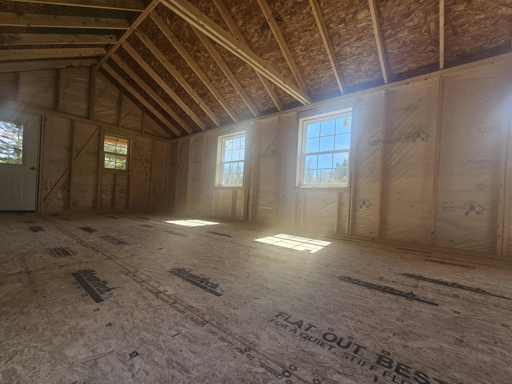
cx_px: 259
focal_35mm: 14
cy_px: 199
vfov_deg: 85.6
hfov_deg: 102.1
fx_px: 207
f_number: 2.2
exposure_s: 1/133
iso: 50
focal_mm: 2.2
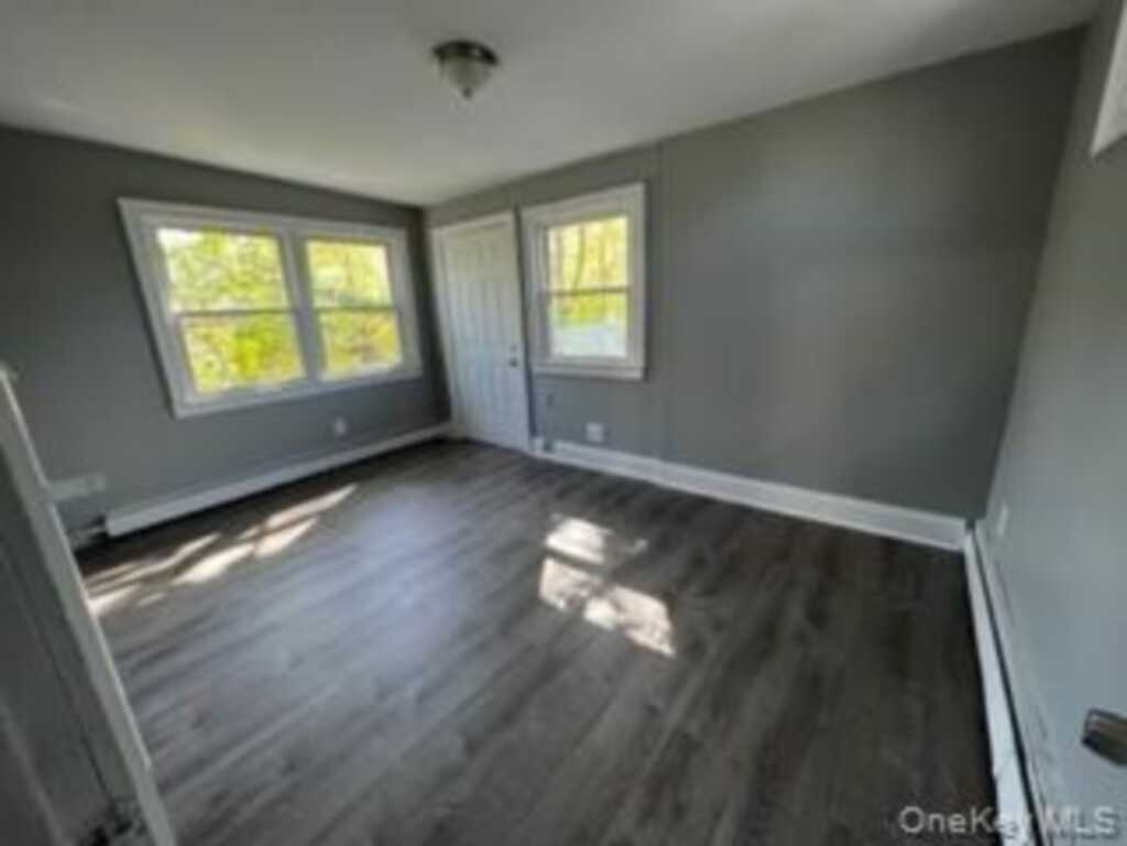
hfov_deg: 106.2
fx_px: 423
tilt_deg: -14.3
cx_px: 564
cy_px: 423
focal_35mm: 13
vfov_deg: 89.9
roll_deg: +2.5
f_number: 1.8
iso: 100
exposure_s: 1/120
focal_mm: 1.57
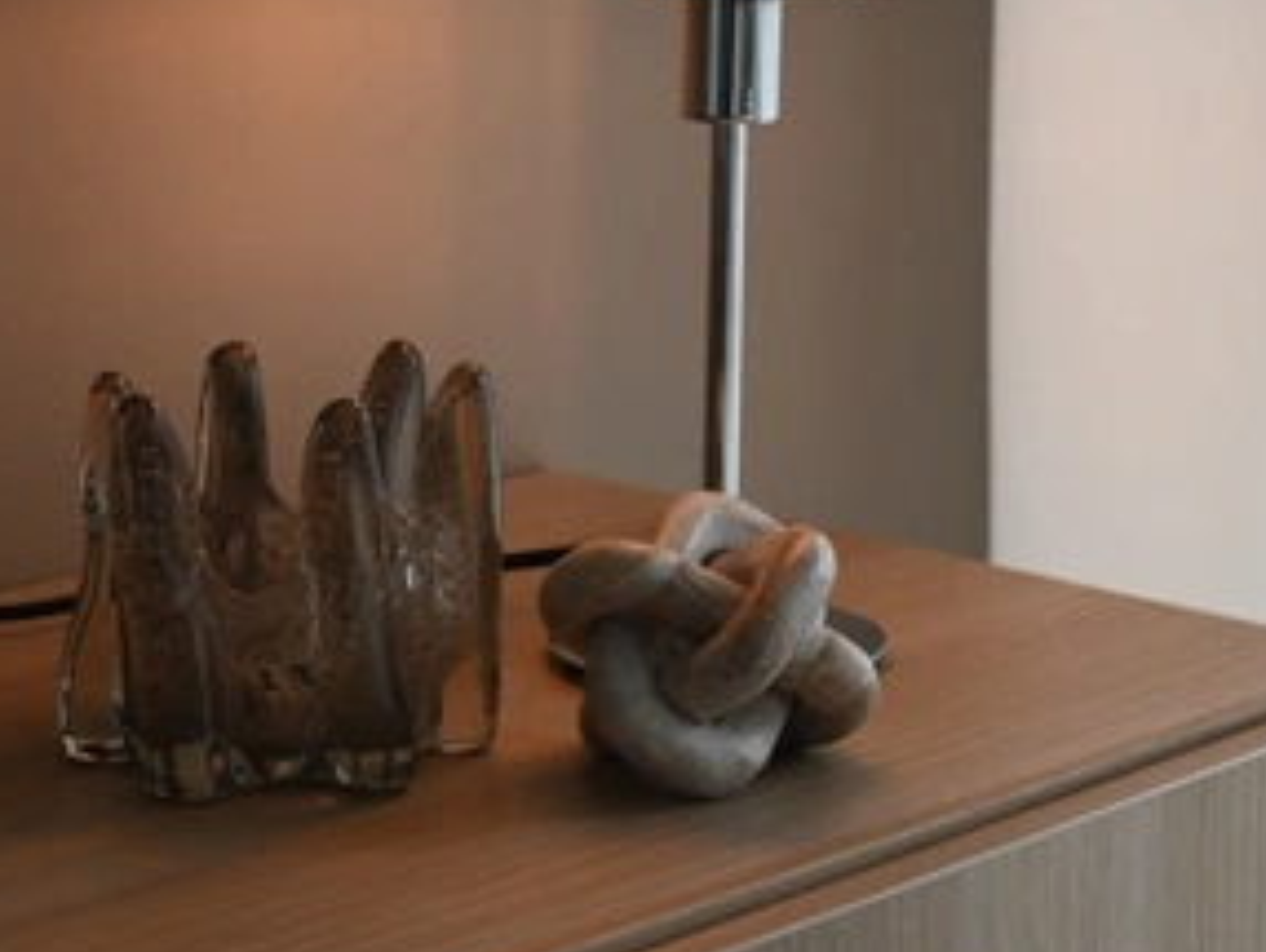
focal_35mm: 101
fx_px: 3697
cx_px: 679
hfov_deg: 19.4
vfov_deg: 14.6
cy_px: 195
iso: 560
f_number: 6
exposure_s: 1/50
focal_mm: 47
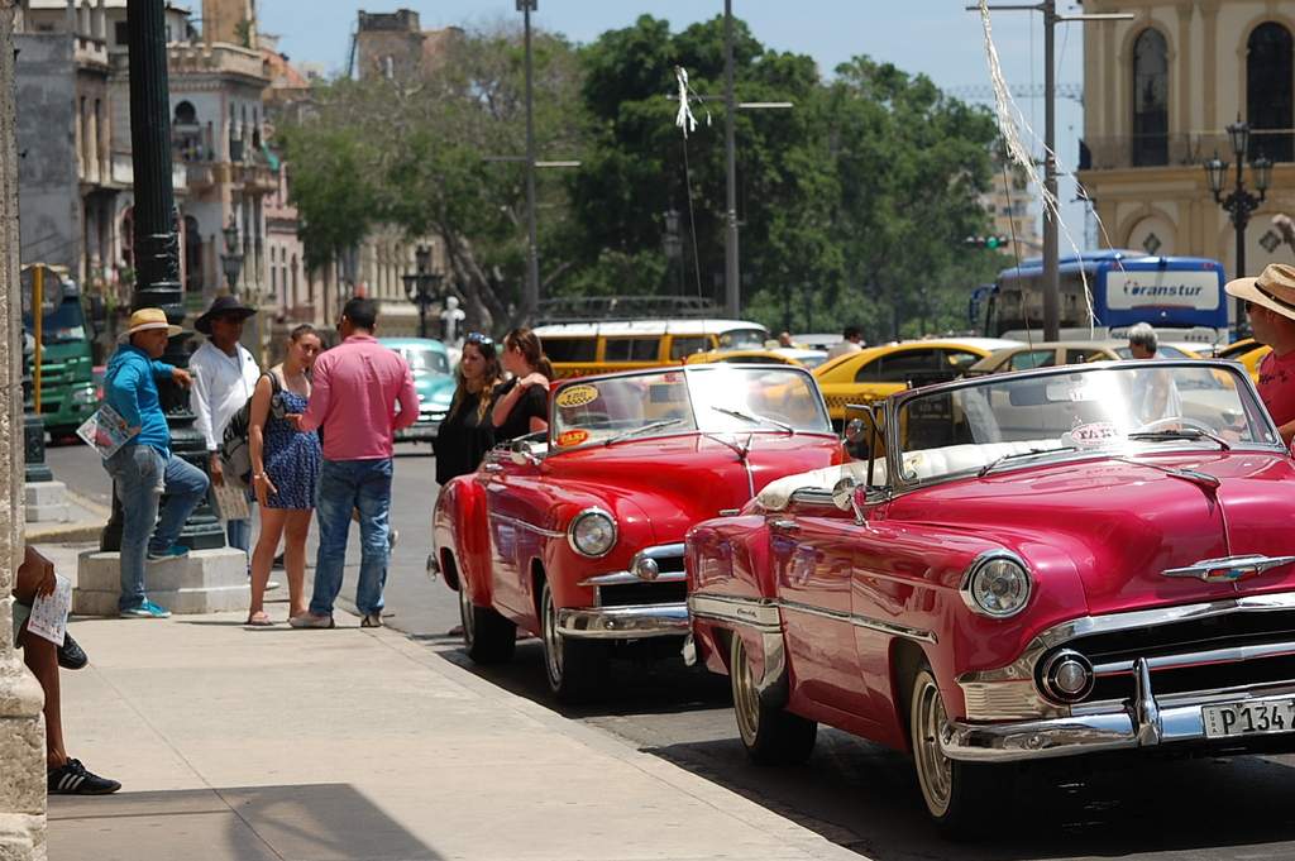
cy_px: 430
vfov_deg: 10.6
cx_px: 648
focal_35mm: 129
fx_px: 4637
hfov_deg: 15.9
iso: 200
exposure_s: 1/800
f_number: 7.1
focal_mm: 86
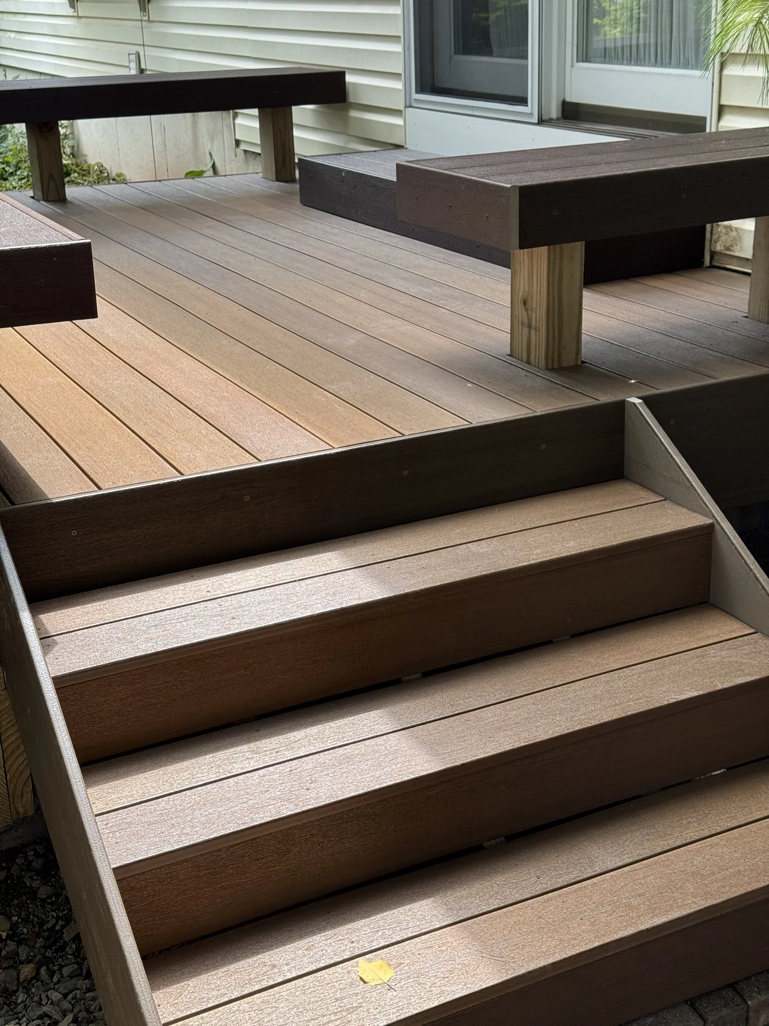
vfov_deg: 39.7
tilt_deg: -21.0
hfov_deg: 30.3
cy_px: 513
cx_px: 384
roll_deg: +1.5
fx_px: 1422
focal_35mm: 48
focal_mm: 6.76
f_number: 1.78
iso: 64
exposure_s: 1/685
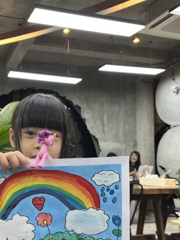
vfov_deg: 46.4
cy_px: 149
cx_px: 44
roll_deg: +0.3
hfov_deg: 35.2
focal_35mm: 40
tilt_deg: +2.9
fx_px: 277
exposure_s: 1/100
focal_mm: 5.1
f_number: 1.6
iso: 80
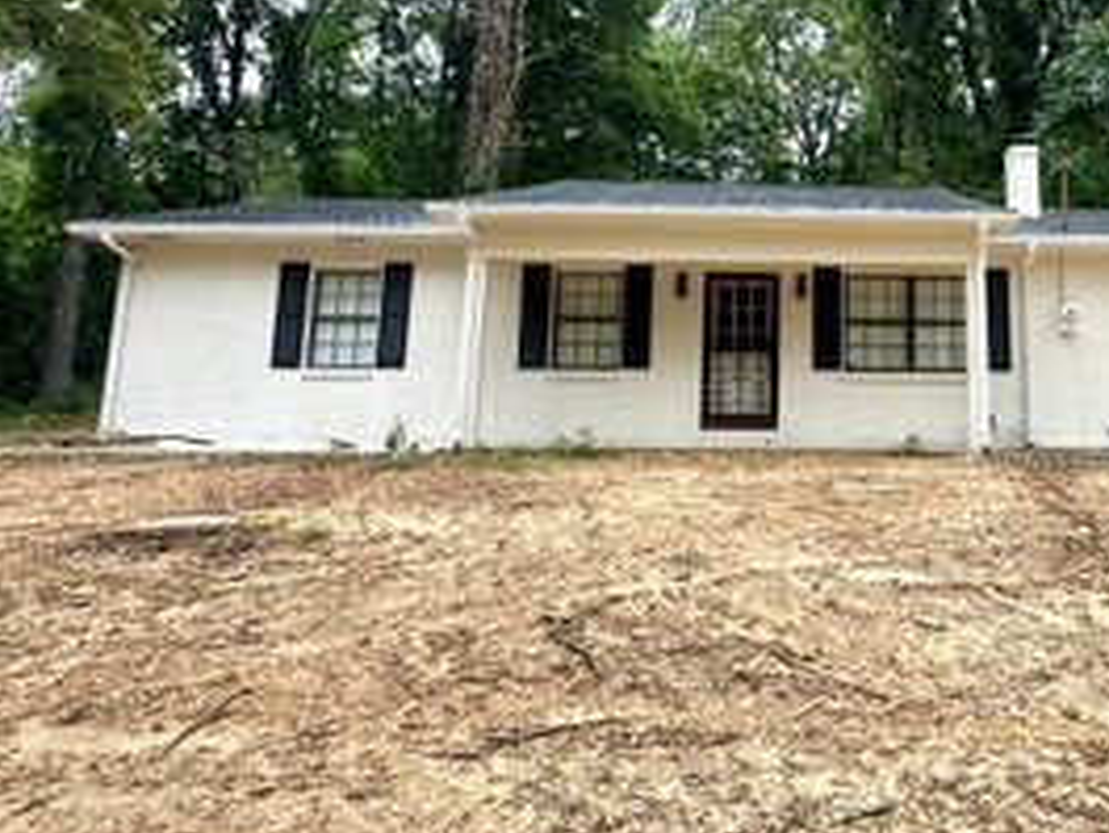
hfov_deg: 61.6
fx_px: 865
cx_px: 833
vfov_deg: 50.5
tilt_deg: +10.8
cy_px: 280
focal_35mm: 27
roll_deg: -0.1
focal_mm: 2.22
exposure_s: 1/447
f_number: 2.2
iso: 40
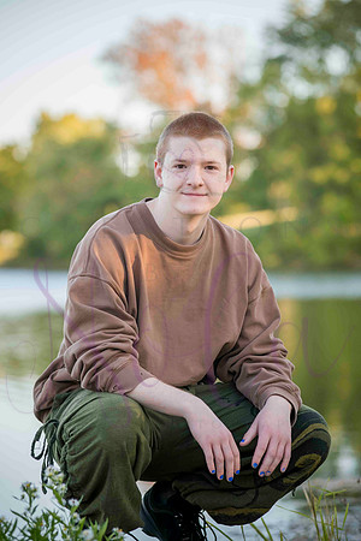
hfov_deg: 11.0
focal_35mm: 125
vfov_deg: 16.4
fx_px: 1880
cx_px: 180
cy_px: 270
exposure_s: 1/640
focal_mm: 125
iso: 400
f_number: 4.5
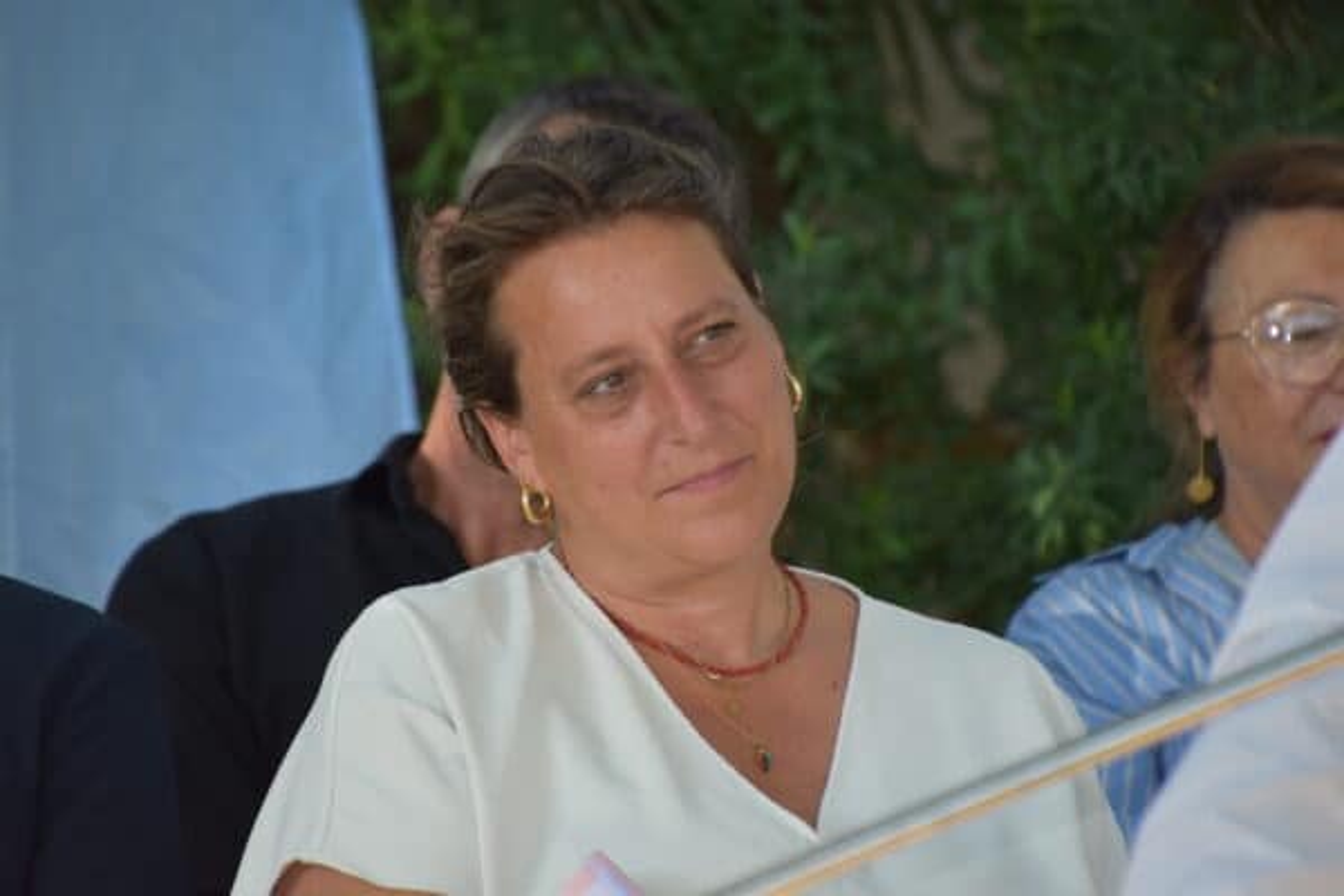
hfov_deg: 4.6
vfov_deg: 3.1
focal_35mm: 450
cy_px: 448
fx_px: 16799
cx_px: 672
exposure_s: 1/200
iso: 560
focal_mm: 300
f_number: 6.3
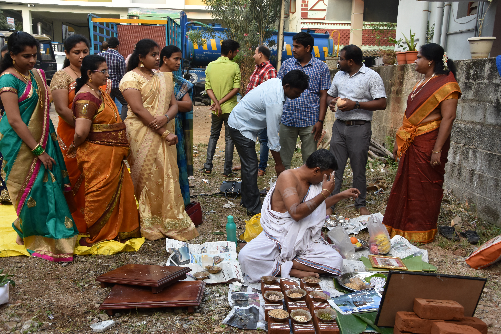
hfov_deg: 51.3
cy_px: 167
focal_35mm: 38
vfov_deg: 35.5
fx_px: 522
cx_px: 250
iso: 640
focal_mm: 25
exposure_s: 1/200
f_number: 7.1
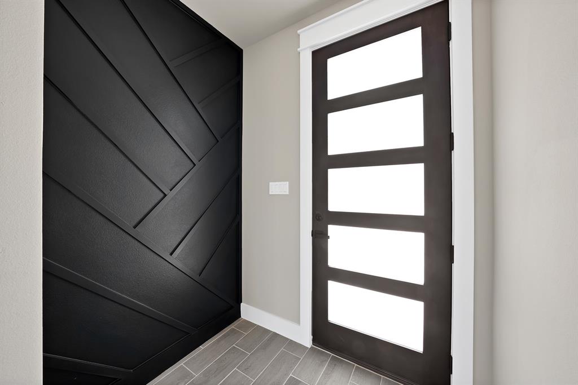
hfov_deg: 112.6
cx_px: 289
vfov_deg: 90.0
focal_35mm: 12
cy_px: 192
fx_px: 193
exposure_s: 1/10
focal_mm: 12
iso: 640
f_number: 9
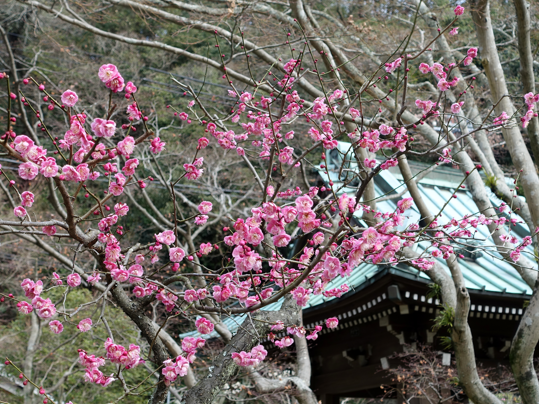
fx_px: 934
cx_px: 243
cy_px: 201
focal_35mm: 60
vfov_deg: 24.4
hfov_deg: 32.2
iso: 125
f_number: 4
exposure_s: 1/200
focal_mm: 20.25
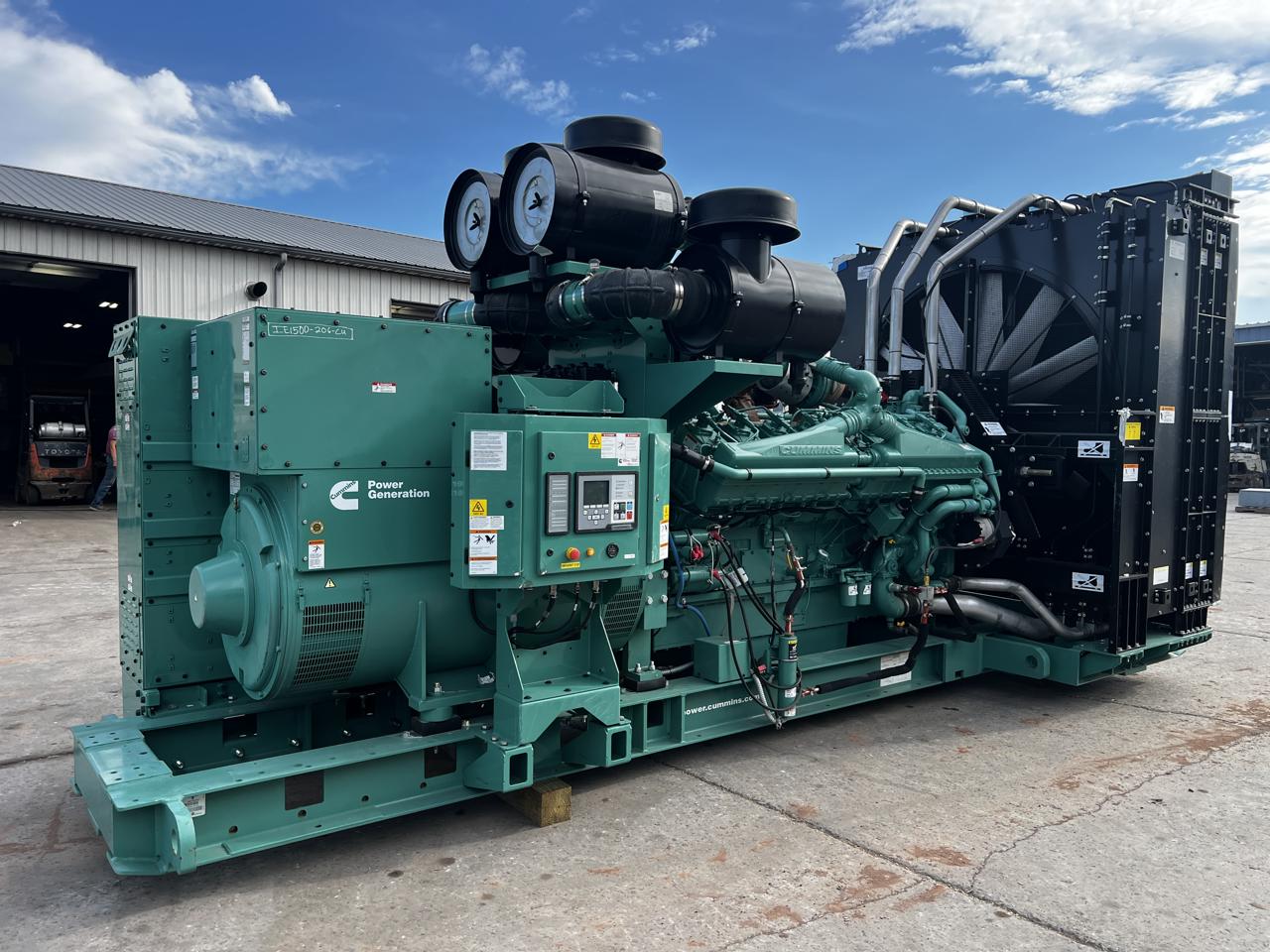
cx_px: 635
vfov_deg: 53.1
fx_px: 954
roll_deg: -0.1
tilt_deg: -2.0
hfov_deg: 67.3
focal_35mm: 26
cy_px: 476
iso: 50
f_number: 1.5
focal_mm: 5.7
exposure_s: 1/1209
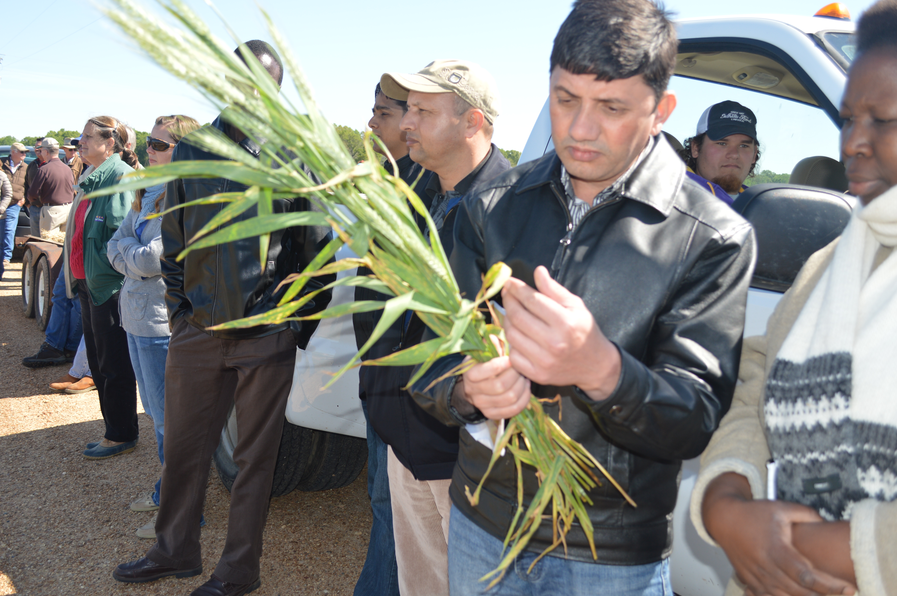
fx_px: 921
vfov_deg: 35.9
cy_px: 294
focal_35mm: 37
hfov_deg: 51.9
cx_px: 441
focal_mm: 24
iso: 100
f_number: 5.6
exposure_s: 1/200
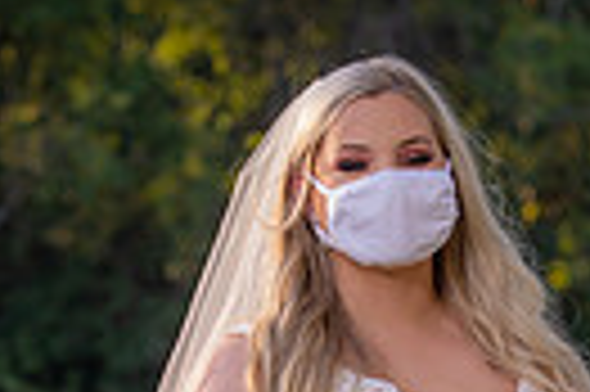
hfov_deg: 4.8
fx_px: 7104
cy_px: 703
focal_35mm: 434
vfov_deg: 3.1
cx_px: 473
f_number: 5
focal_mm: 98
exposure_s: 1/160
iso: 125
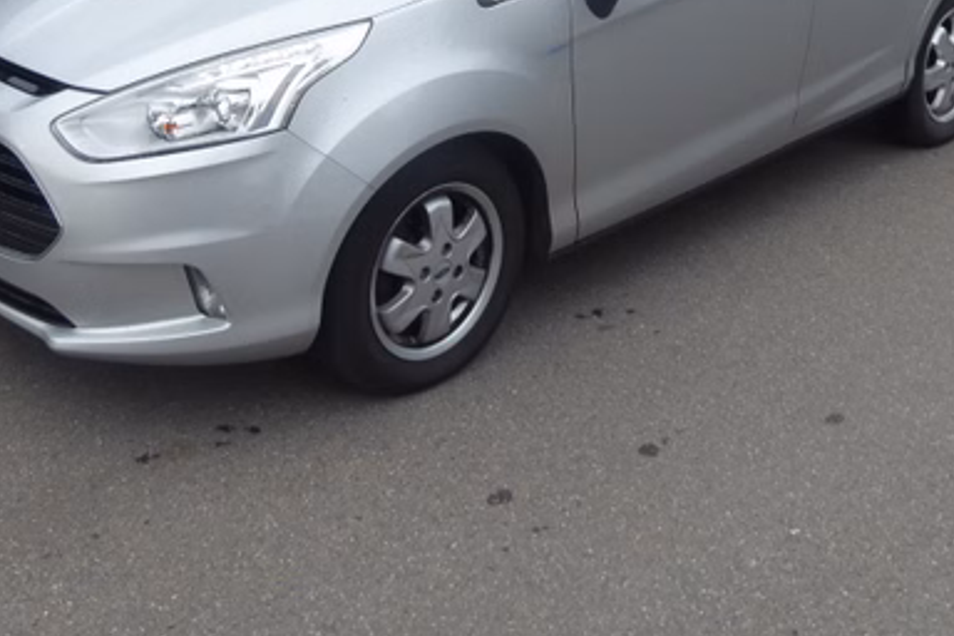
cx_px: 467
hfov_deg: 38.2
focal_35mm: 52
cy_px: -84
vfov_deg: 24.1
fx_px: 1378
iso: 80
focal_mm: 4.3
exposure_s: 1/250
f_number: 3.3
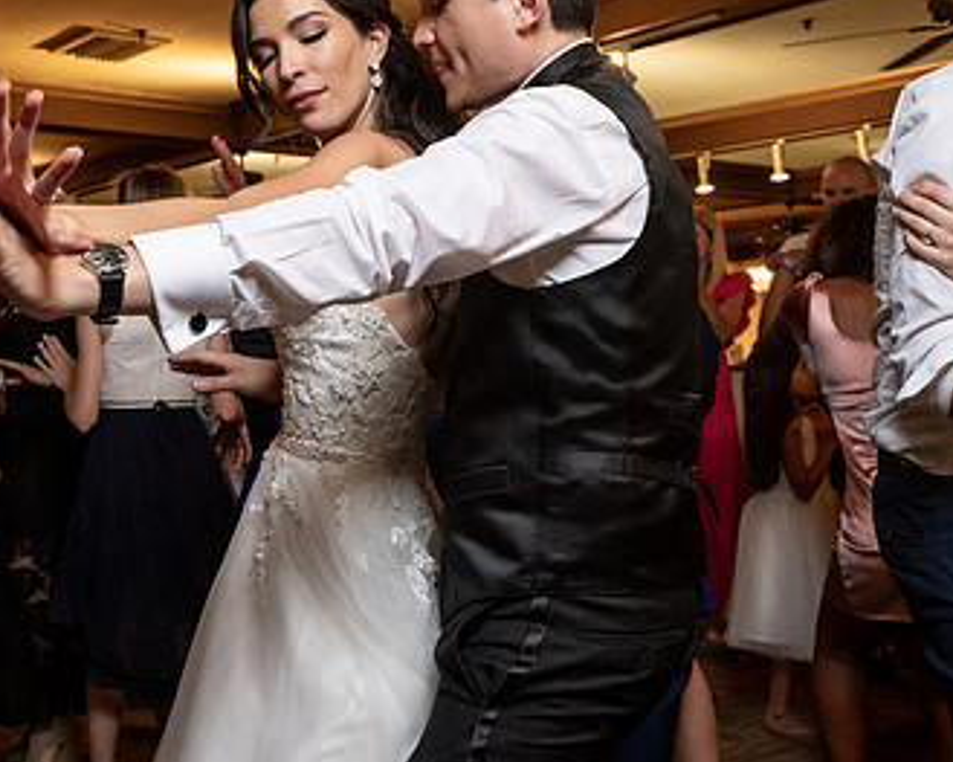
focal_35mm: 48
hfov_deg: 38.4
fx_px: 1353
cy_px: 256
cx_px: 327
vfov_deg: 31.2
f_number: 5.6
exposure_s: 1/200
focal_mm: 29
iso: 2000
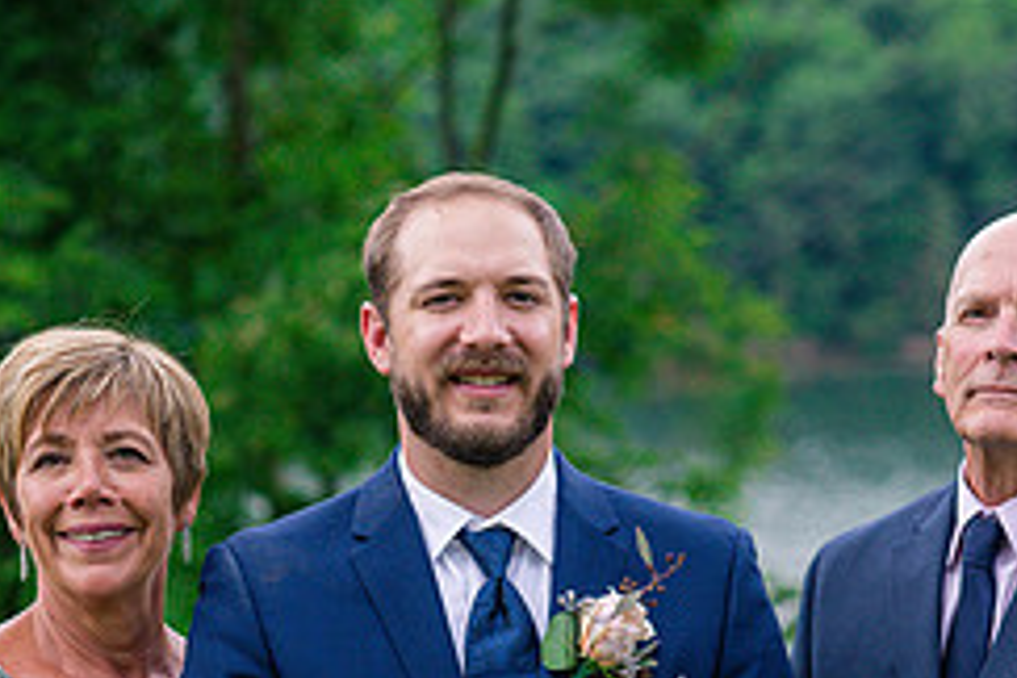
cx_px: 565
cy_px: 655
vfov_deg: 6.7
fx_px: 5734
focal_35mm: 203
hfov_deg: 10.1
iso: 500
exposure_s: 1/3200
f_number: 3.5
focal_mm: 85
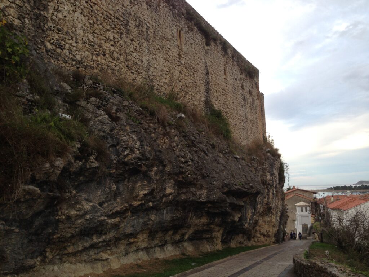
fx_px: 352
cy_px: 138
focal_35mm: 33
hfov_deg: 55.4
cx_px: 184
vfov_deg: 42.9
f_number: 2.4
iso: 50
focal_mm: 4.12
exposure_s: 1/134
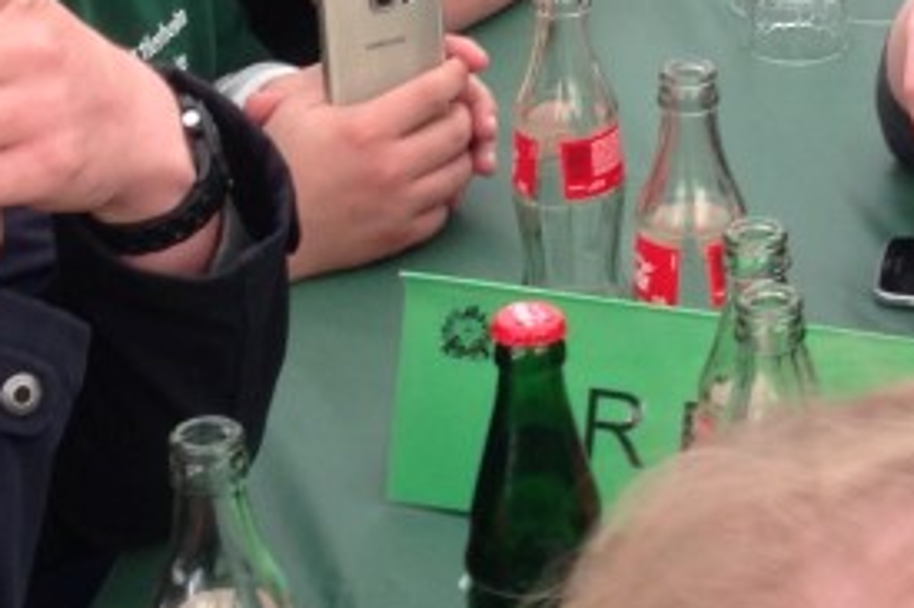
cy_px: -7
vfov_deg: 10.6
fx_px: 3248
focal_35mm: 128
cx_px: 831
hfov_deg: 15.8
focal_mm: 4.12
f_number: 2.4
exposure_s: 1/40
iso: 64
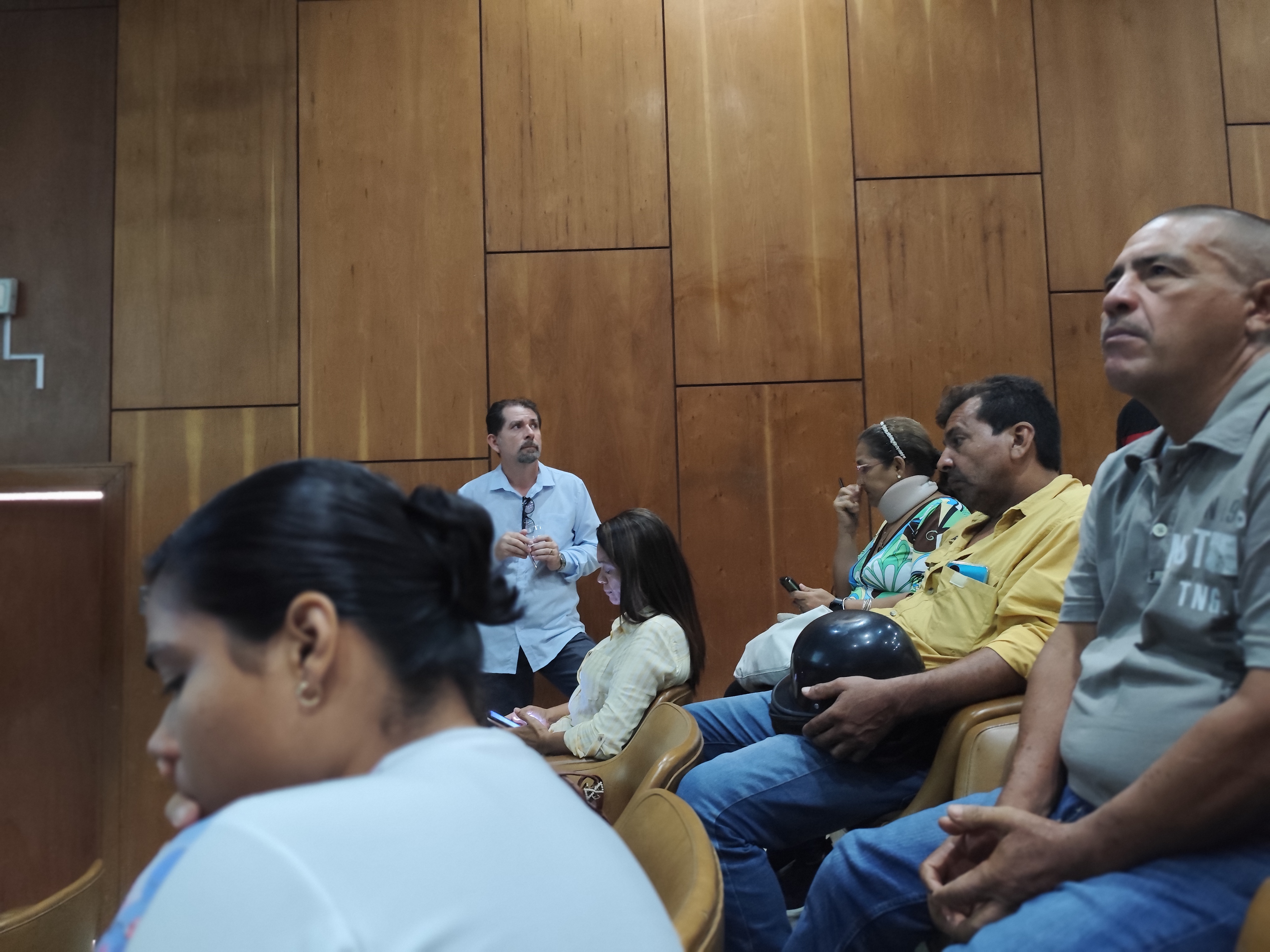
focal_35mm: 23
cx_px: 635
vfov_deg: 58.9
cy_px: 476
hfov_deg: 73.9
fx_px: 844
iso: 2000
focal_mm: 6.19
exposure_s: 1/14.3
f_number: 1.65
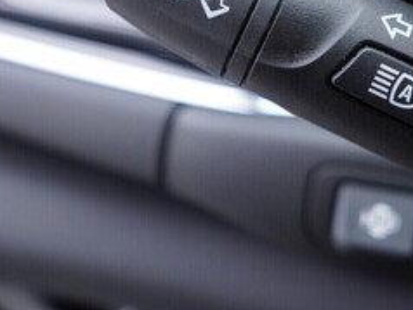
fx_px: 955
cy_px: 46
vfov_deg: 18.2
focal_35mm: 80
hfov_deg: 24.3
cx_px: 269
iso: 200
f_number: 2.8
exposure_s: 1/40
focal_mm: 24
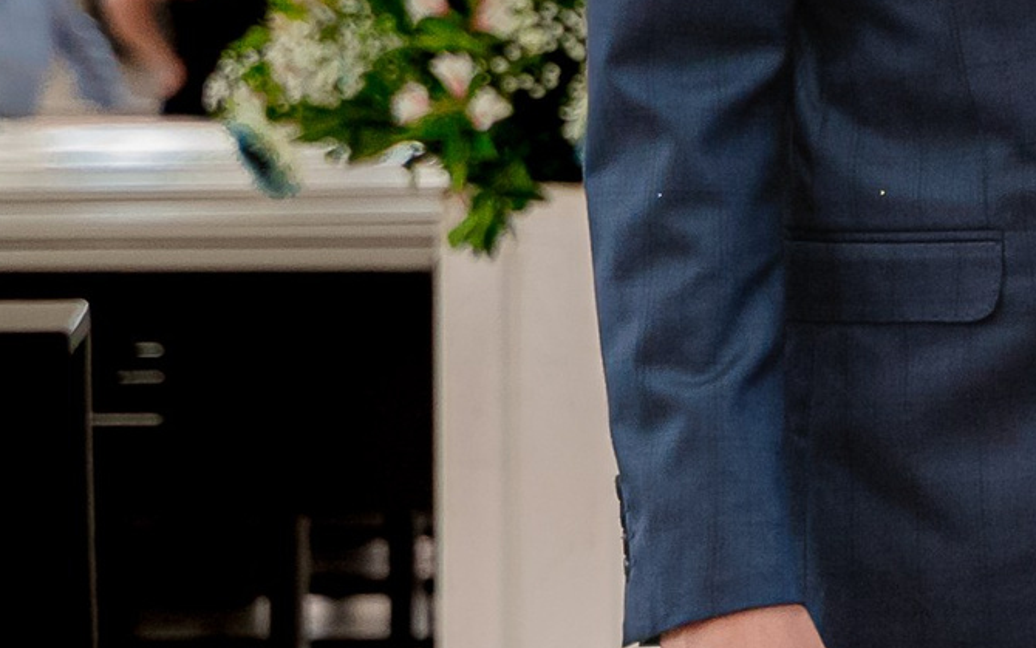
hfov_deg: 6.0
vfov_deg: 3.9
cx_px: 1998
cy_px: 88
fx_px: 9630
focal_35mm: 341
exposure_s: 1/200
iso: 2000
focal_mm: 75
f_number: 4
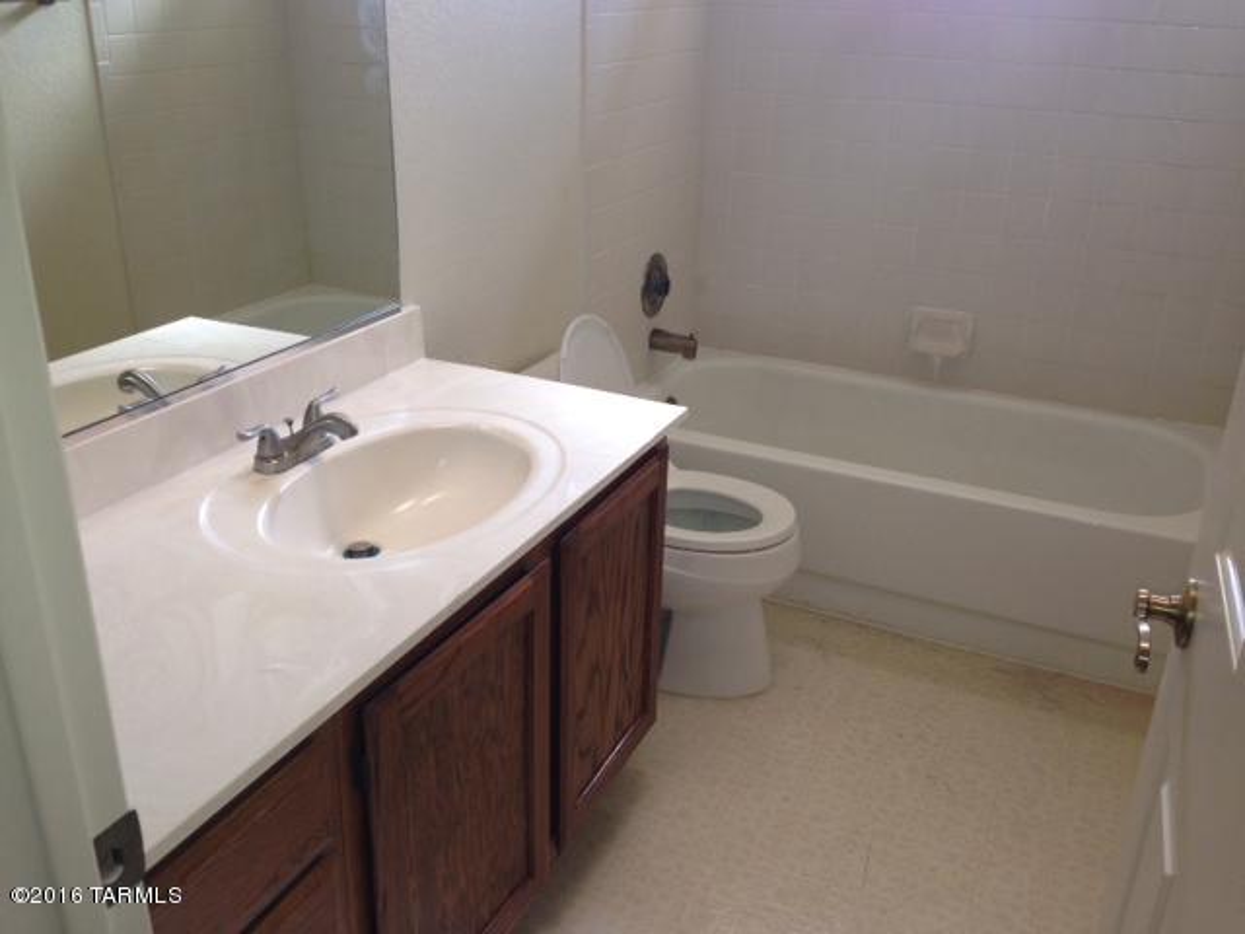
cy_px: 467
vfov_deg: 42.9
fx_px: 1187
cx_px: 622
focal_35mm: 33
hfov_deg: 55.4
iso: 50
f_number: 2.4
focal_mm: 4.12
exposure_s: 1/30
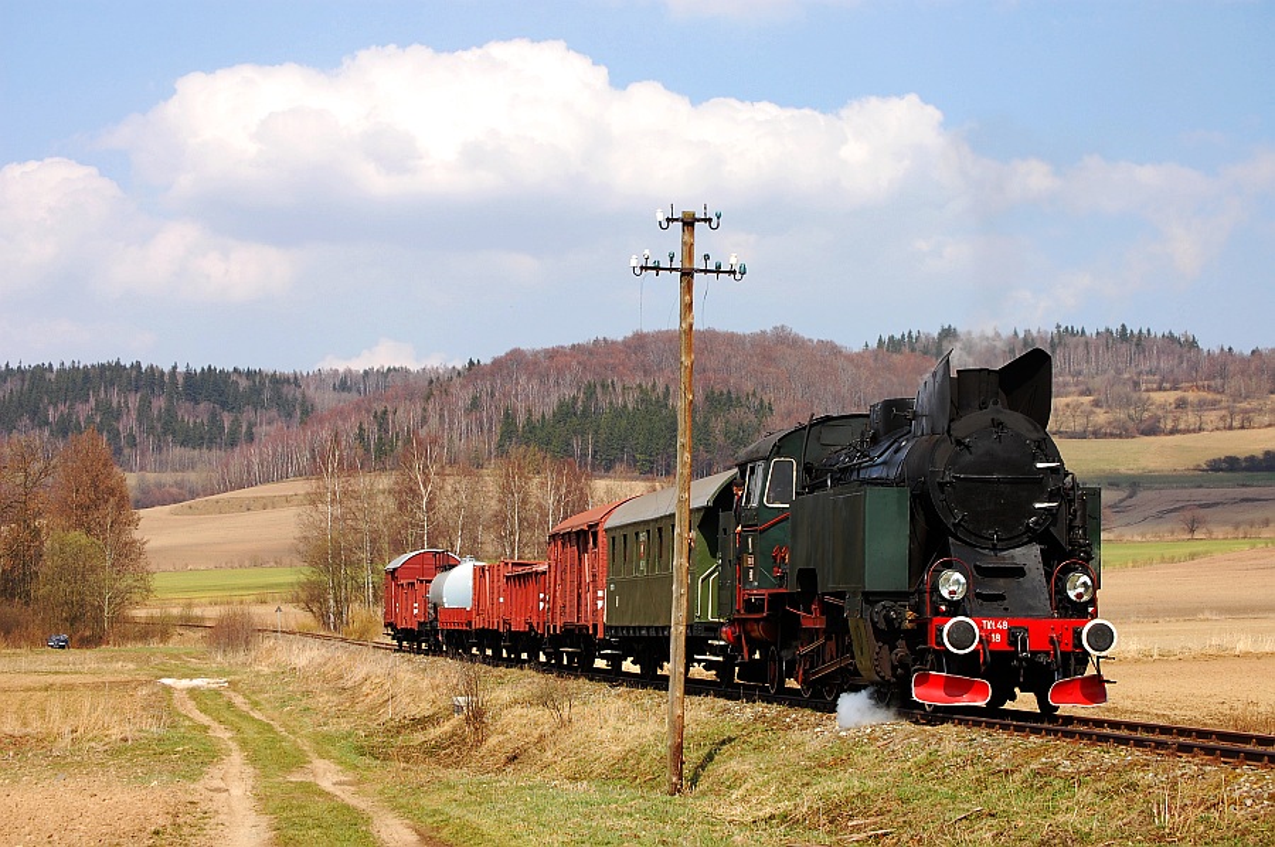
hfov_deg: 24.6
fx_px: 2919
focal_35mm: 82
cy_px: 424
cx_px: 638
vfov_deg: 16.5
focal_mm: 55
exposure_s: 1/320
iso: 200
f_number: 9
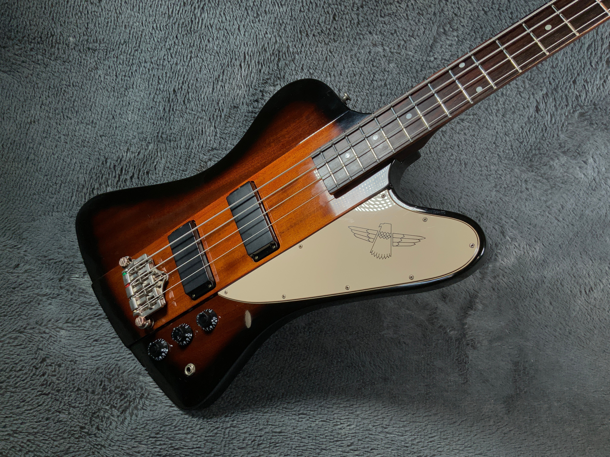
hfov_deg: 61.7
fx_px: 511
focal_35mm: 29
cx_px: 305
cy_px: 228
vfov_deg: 48.2
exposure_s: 1/156
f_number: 1.8
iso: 20
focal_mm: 3
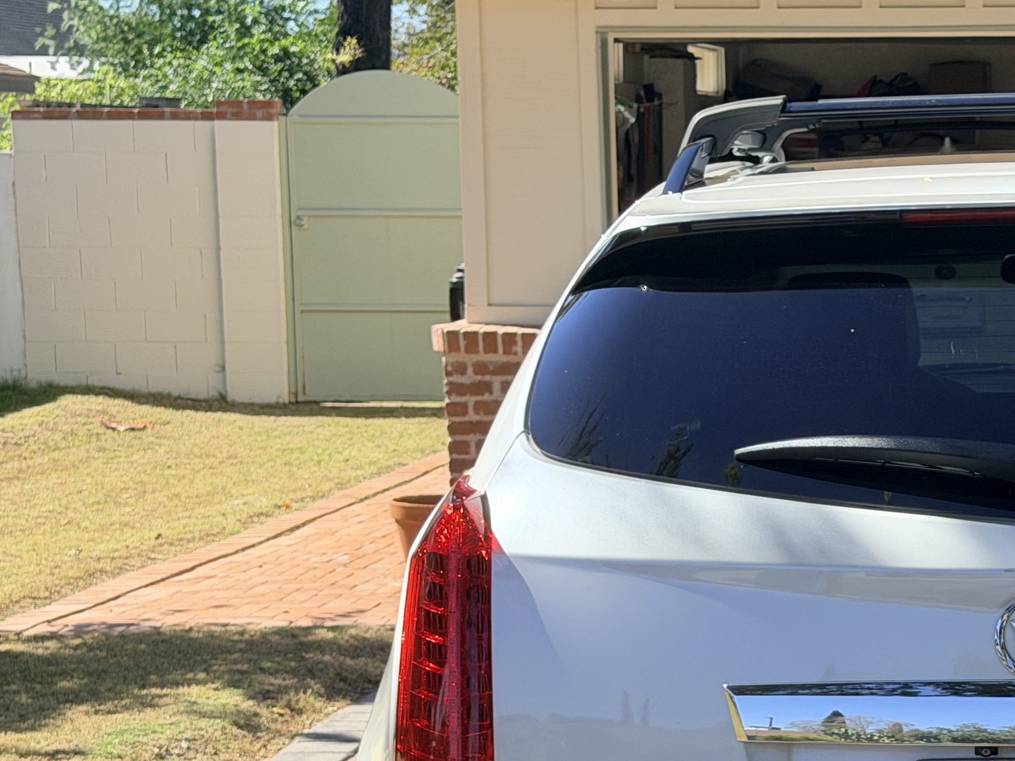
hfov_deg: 19.5
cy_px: 570
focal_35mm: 98
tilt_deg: -7.8
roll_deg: +0.7
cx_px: 987
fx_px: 2873
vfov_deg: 15.0
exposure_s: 1/2273
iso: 80
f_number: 1.78
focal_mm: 6.76
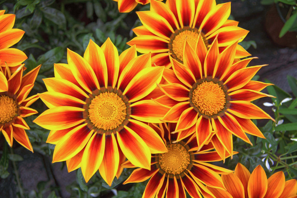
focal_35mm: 39
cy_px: 99
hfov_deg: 49.6
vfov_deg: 34.2
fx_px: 322
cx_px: 148
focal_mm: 26
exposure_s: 1/160
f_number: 4
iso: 100
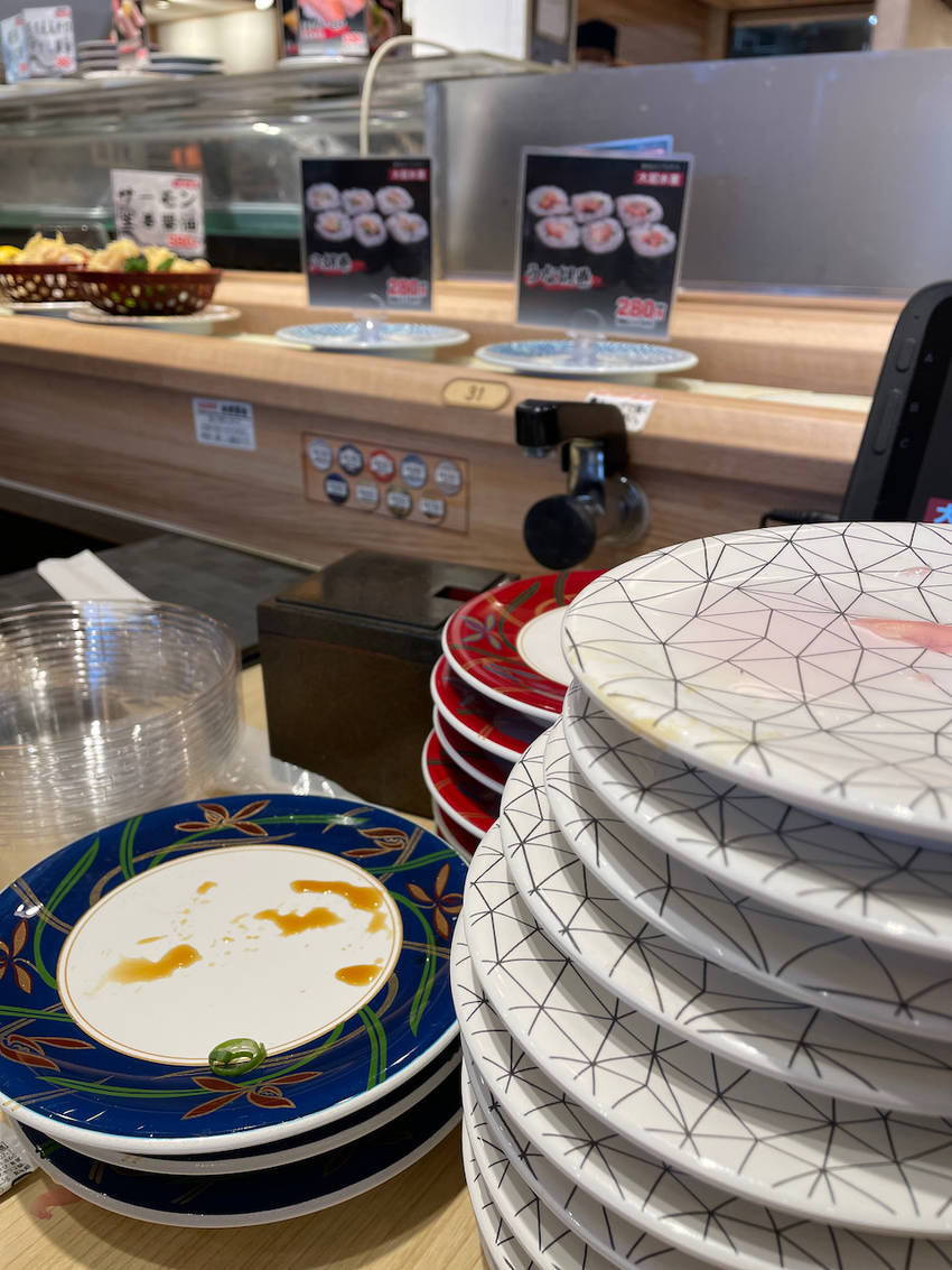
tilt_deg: -21.9
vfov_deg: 67.3
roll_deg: -0.8
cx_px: 476
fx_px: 953
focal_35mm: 26
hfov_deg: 53.1
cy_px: 635
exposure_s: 1/258
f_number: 1.6
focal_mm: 4.2
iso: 40
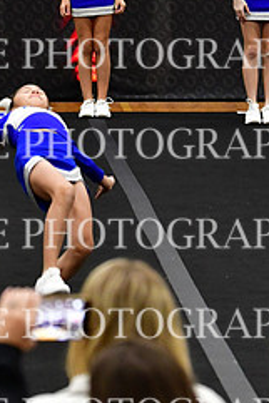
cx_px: 11
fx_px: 3962
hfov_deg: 3.9
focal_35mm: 354
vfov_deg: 5.8
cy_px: 99
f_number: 3.5
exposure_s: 1/500
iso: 4000
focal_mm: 98
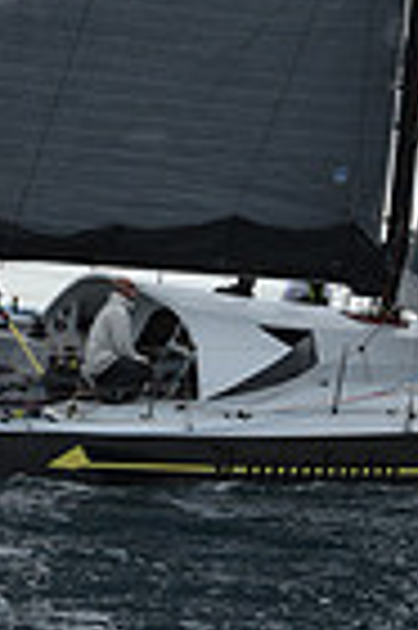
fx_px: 5063
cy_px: -342
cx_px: 317
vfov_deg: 7.0
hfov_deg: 4.7
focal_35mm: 290
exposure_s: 1/800
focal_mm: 70
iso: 250
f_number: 7.1
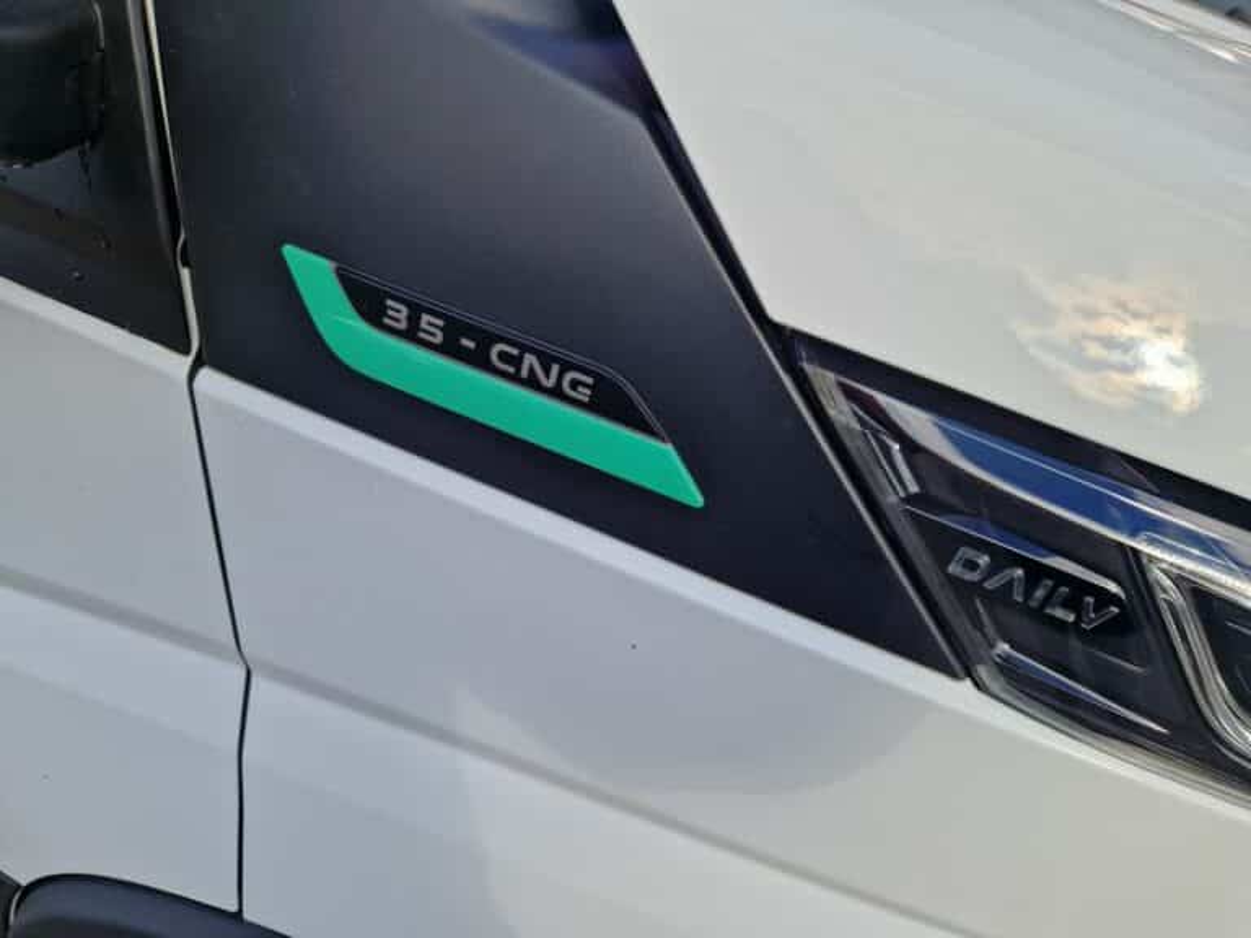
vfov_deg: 58.9
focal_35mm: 23
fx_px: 831
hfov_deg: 73.9
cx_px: 626
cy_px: 469
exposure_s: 1/602
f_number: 1.8
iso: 50
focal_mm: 5.4
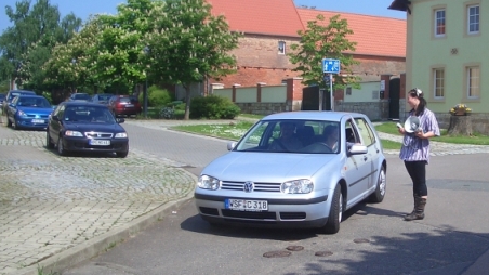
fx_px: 700
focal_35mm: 54
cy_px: 136
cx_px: 332
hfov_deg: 38.0
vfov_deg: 22.2
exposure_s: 1/500
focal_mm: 5.8
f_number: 4.3
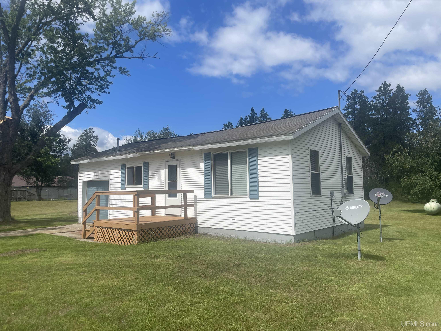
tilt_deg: +5.8
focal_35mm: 26
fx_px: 331
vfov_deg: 53.1
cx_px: 220
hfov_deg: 67.3
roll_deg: +1.0
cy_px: 166
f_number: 1.6
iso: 32
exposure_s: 1/5291
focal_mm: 4.2
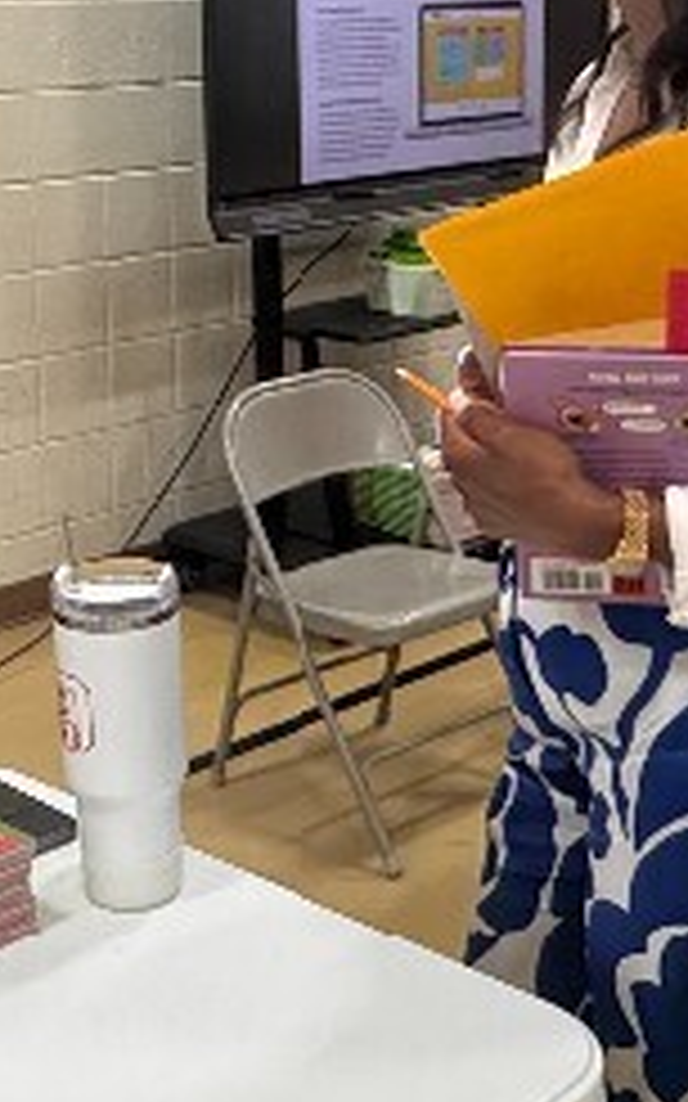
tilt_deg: -11.8
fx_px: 1861
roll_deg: +2.4
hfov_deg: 20.9
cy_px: 324
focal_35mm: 62
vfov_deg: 32.6
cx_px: 265
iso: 250
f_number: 2.2
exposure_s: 1/120
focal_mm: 2.22
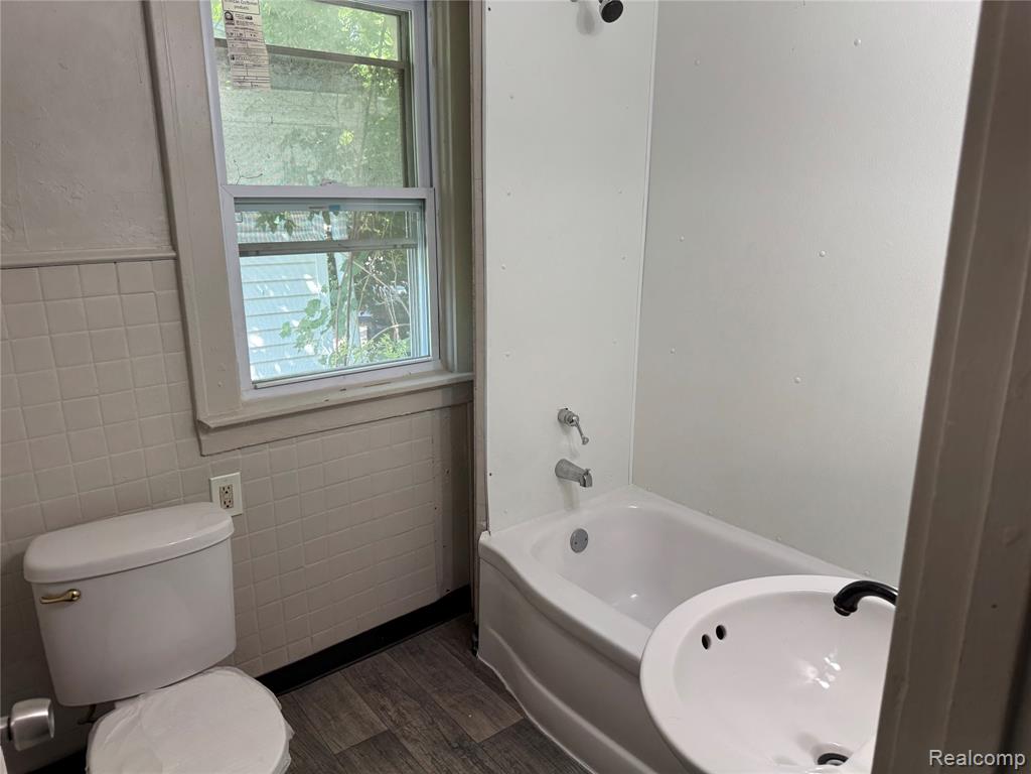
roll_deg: +0.4
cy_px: 387
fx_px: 715
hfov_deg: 71.6
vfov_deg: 56.8
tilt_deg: -15.5
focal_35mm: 24
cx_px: 516
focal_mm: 6.76
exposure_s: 1/120
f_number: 1.78
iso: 160
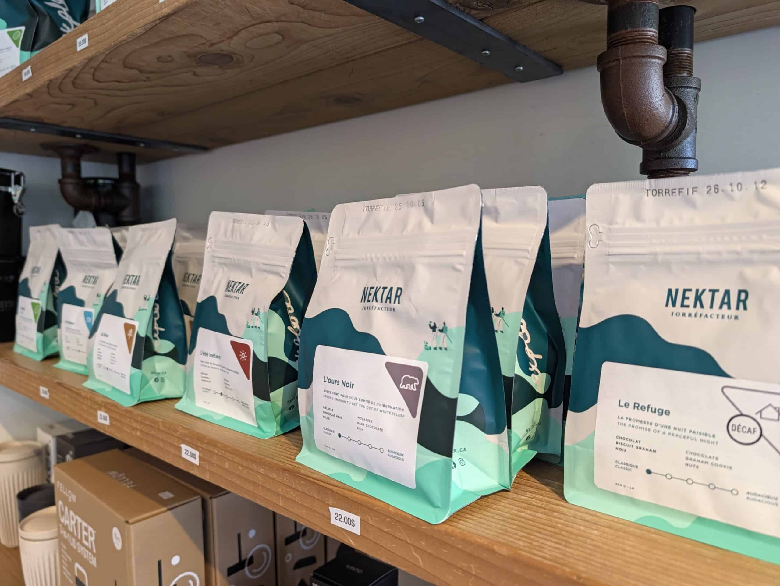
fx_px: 541
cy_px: 293
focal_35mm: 24
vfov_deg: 56.9
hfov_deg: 71.6
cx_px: 390
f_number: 1.68
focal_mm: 6.9
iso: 613
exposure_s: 1/120
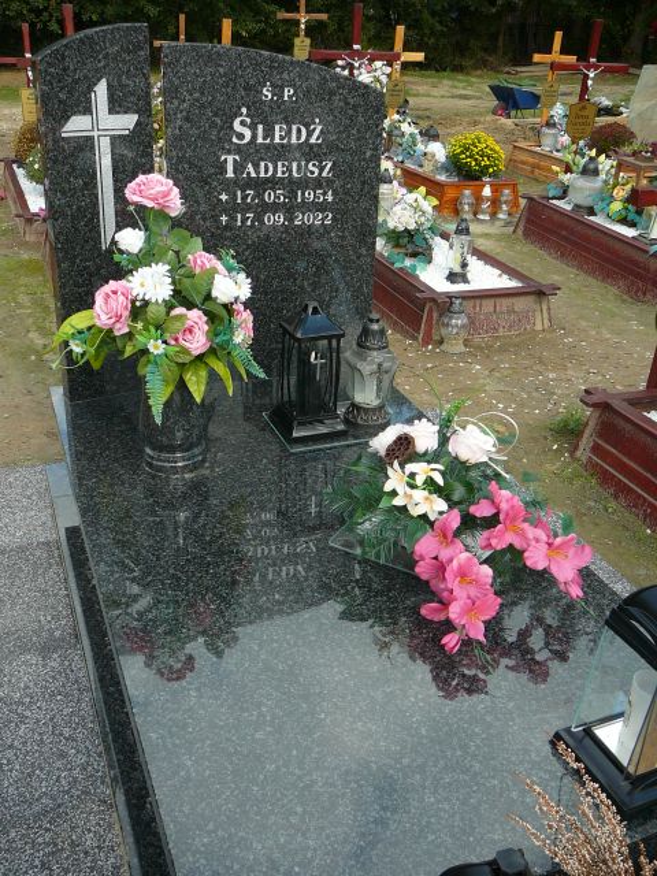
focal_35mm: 35
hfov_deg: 40.7
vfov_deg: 52.6
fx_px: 886
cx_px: 328
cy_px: 438
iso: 80
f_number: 2.8
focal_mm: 5.2
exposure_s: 1/500
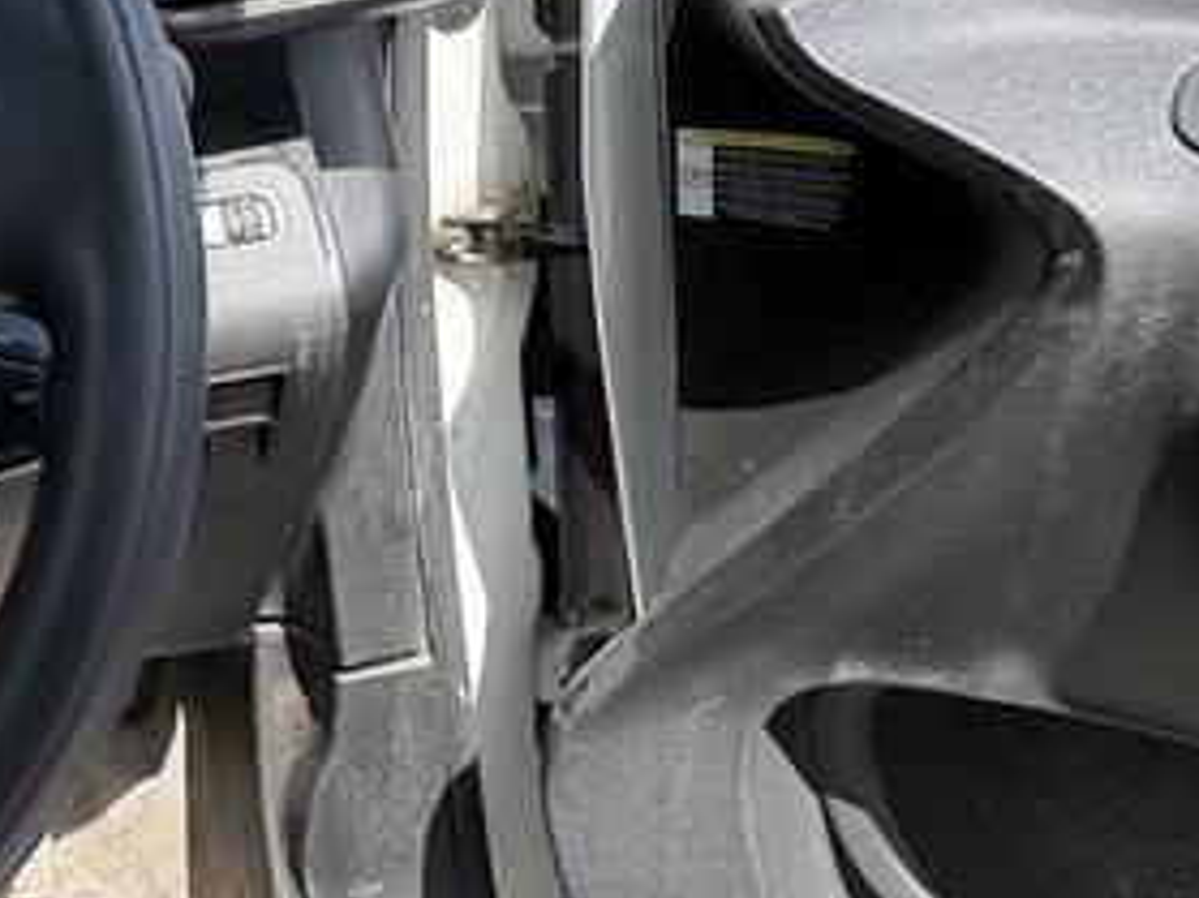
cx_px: -168
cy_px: 284
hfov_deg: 35.1
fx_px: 1558
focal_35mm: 45
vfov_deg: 31.8
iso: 64
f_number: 2.2
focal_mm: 2.22
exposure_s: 1/291
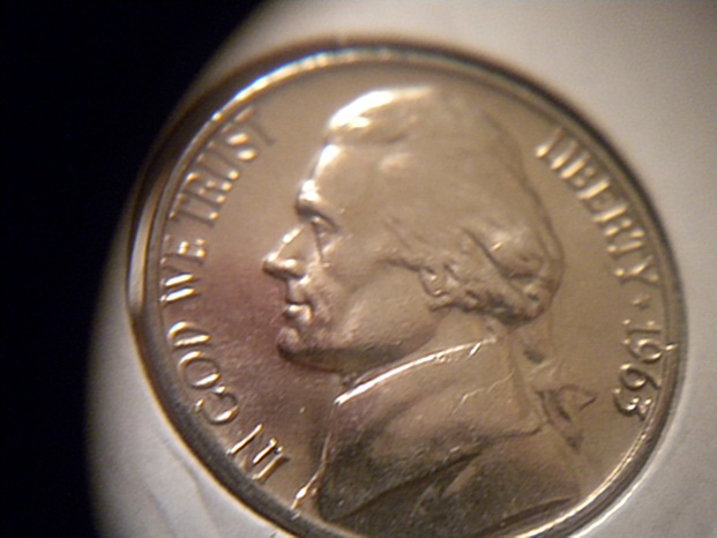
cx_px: 358
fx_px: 725
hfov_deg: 52.6
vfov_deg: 40.7
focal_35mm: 35
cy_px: 269
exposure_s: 1/9.4
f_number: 3.1
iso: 400
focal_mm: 6.3
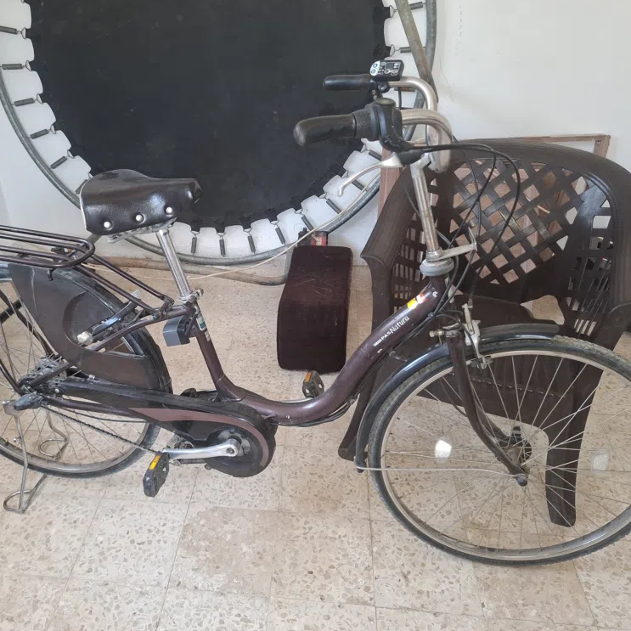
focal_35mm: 28
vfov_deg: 57.3
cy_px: 314
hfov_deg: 56.9
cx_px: 258
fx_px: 577
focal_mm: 5.54
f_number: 1.8
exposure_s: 1/50
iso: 160
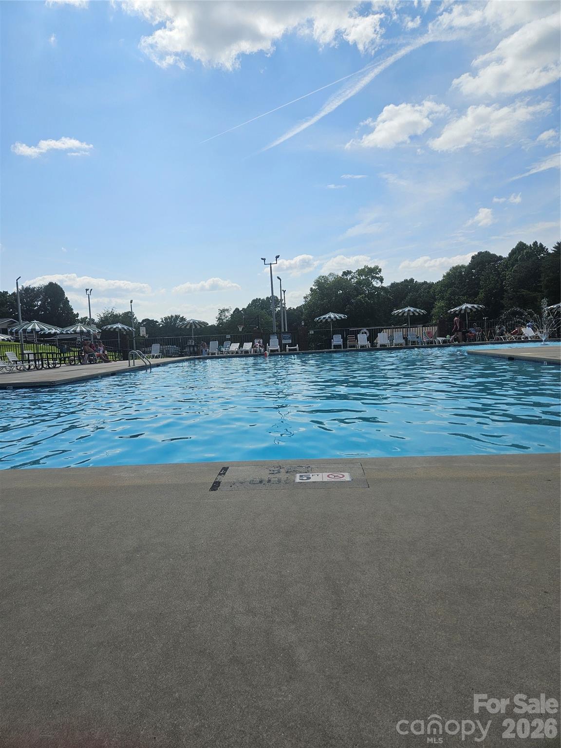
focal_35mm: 23
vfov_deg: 73.9
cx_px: 280
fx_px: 497
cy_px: 374
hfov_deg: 58.9
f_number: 1.8
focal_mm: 5.4
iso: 25
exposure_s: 1/5257
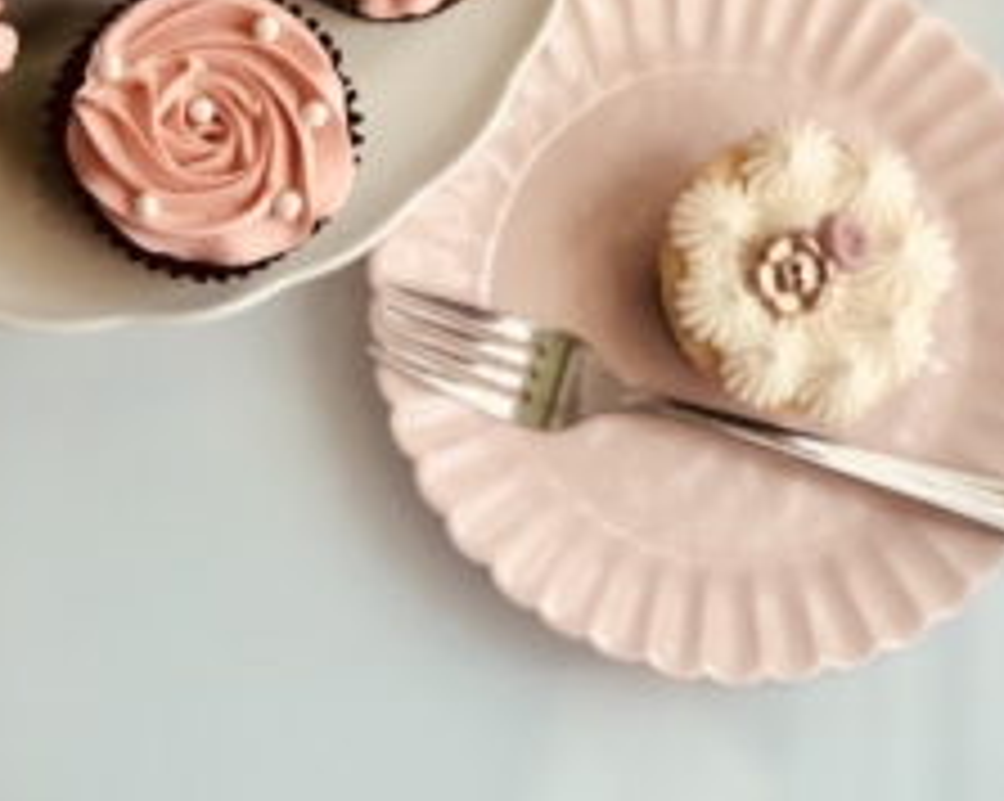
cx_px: 439
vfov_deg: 12.1
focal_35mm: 125
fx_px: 3711
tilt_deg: -74.3
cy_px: -117
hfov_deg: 15.4
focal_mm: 6.6
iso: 64
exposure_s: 1/60
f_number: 2.8
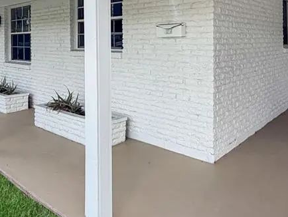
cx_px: 180
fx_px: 275
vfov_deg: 41.1
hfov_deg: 54.7
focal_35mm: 33
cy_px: 42
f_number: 2.2
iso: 40
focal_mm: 2.22
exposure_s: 1/670
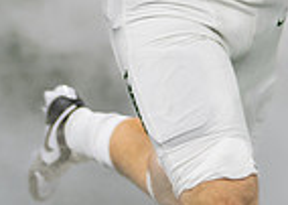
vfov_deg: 6.2
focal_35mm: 228
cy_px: -166
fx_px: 1862
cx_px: 325
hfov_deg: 8.8
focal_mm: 50
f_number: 1.2
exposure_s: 1/1250
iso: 500
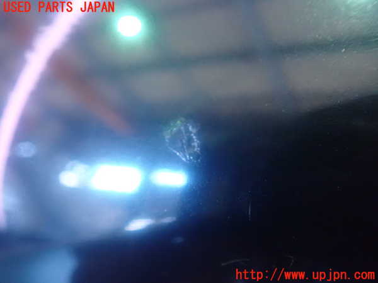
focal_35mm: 30
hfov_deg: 60.0
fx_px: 328
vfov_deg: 46.8
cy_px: 142
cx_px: 189
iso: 1600
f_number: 2.3
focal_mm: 5.5
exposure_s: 1/25
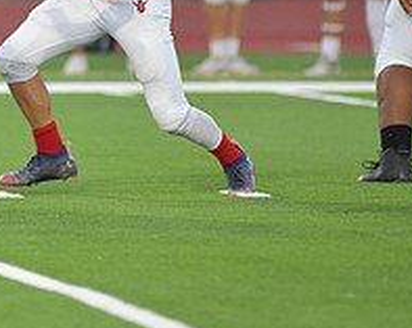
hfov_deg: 2.3
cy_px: -22
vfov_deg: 1.9
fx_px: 10118
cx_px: -92
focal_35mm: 831
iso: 2000
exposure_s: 1/1250
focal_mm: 300
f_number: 3.5
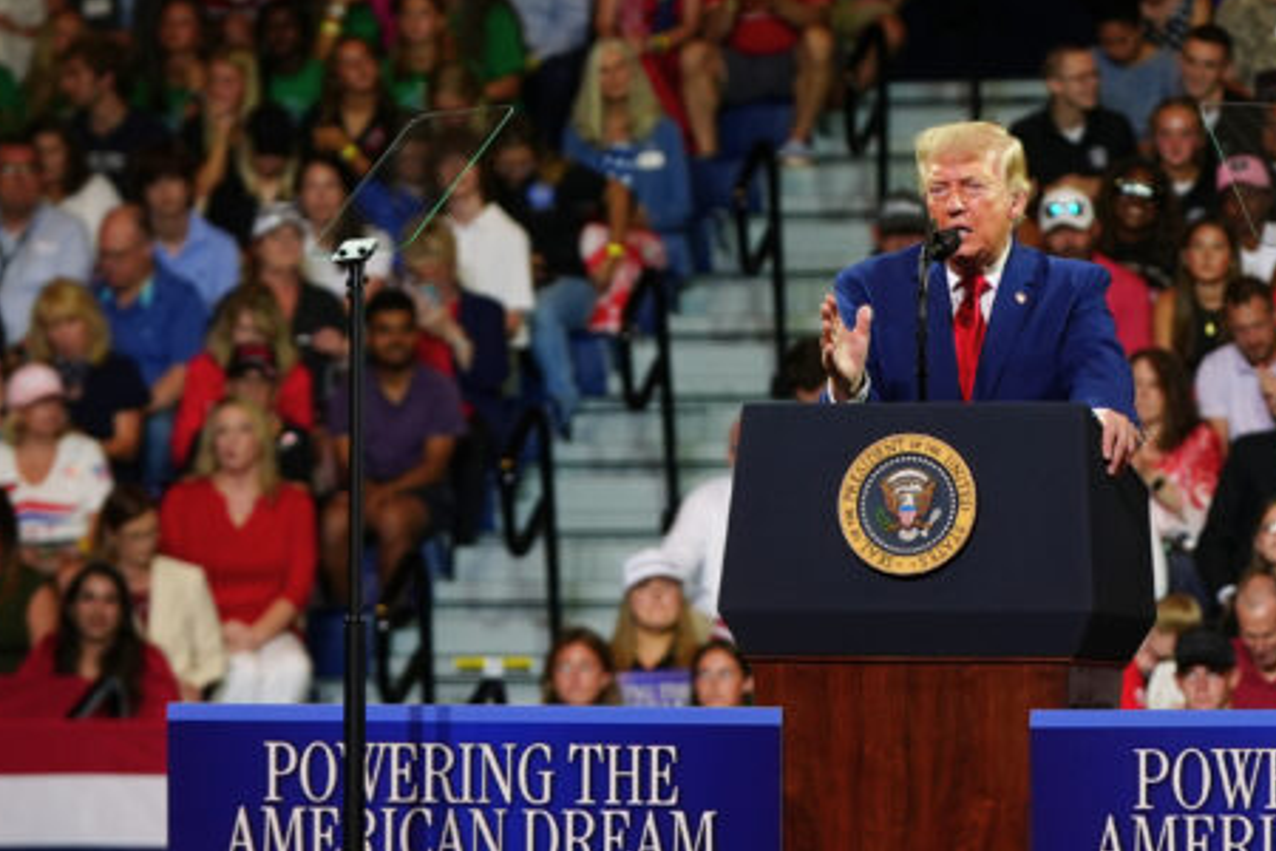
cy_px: 604
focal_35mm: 274
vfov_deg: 5.0
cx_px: 899
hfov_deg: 7.5
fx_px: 9711
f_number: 2.8
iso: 640
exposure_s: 1/400
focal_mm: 118
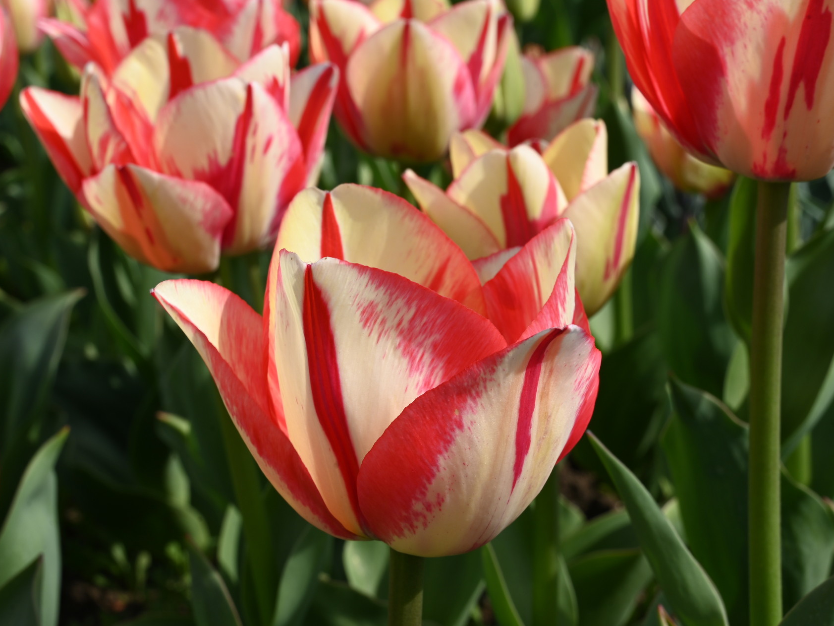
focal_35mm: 57
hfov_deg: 33.8
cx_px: 377
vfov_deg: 25.7
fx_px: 1373
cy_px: 314
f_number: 16
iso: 100
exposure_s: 1/80
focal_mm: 52
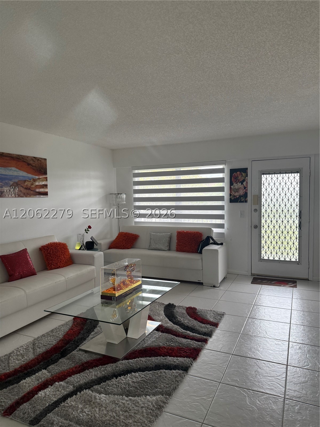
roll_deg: +0.7
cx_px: 160
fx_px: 296
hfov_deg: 56.8
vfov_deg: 71.6
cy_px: 214
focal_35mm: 24
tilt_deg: -3.6
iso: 200
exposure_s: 1/243
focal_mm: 6.76
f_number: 1.78
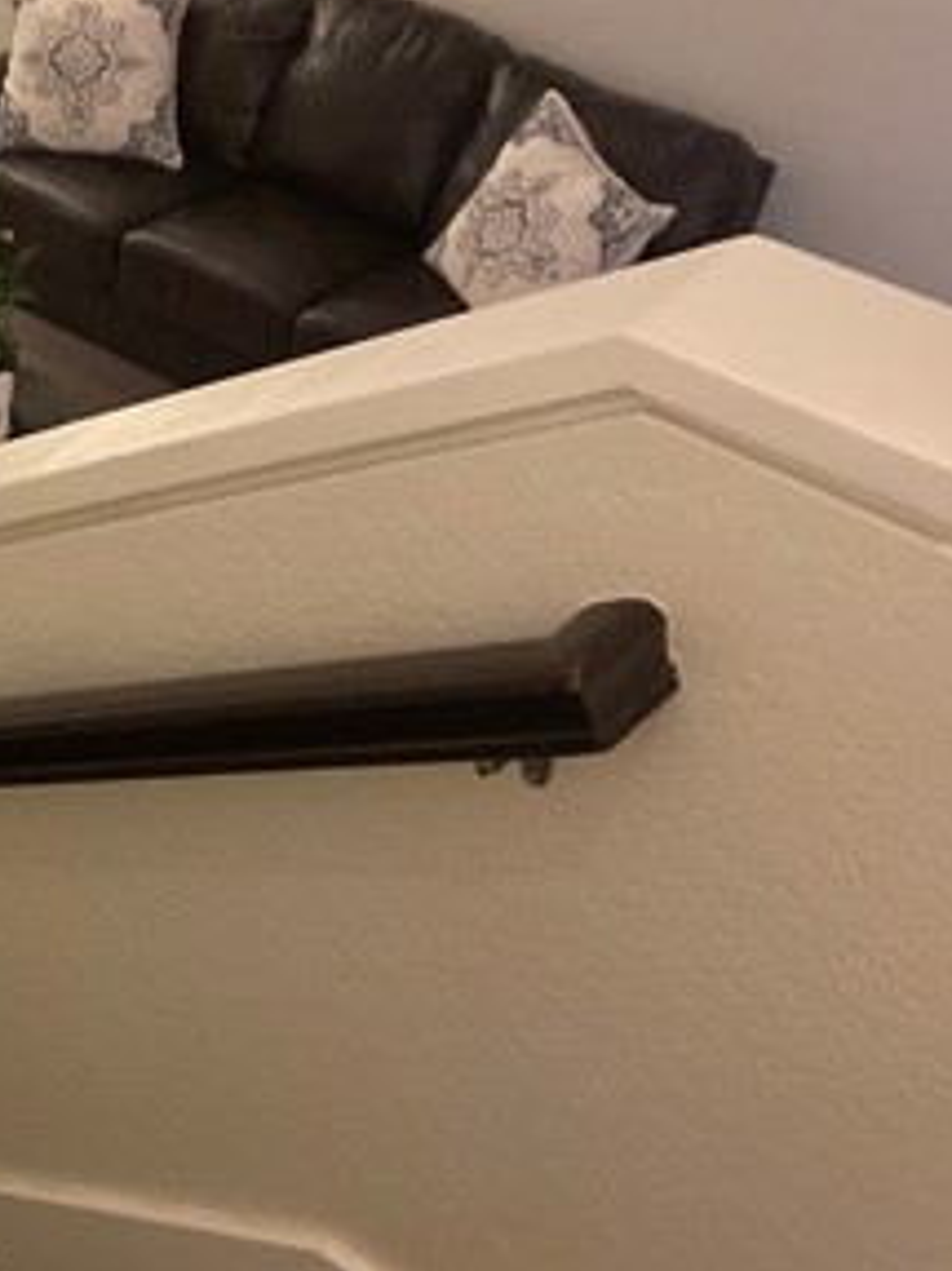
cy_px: 602
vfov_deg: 33.2
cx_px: -22
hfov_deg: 24.0
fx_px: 2128
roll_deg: +2.5
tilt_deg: -38.8
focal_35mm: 58
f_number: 1.8
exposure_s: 1/30
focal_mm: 4.25
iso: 500
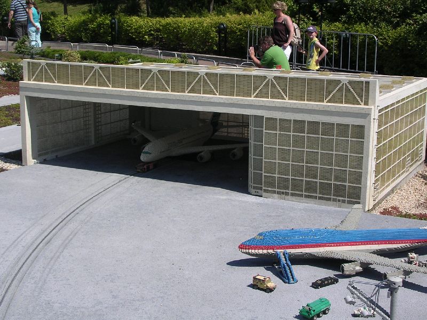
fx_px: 740
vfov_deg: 24.4
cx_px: 214
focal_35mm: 60
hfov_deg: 32.2
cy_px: 160
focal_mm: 9.1
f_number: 3.4
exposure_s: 1/960
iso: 100
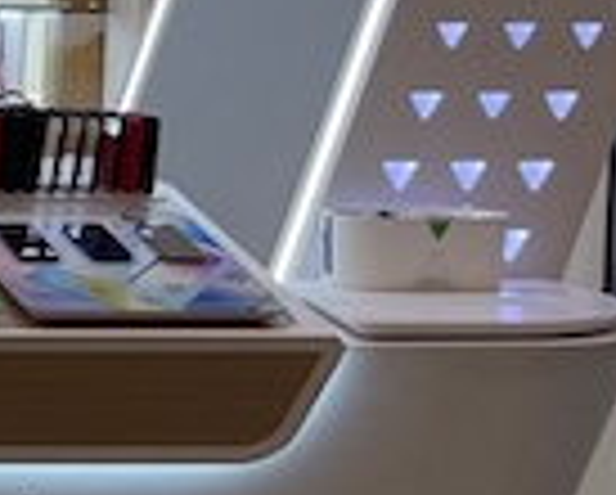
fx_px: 2702
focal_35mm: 148
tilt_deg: -6.0
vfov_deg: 10.5
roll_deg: -0.6
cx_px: -989
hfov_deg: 10.6
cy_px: 207
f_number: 1.6
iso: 40
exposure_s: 1/100
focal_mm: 4.2
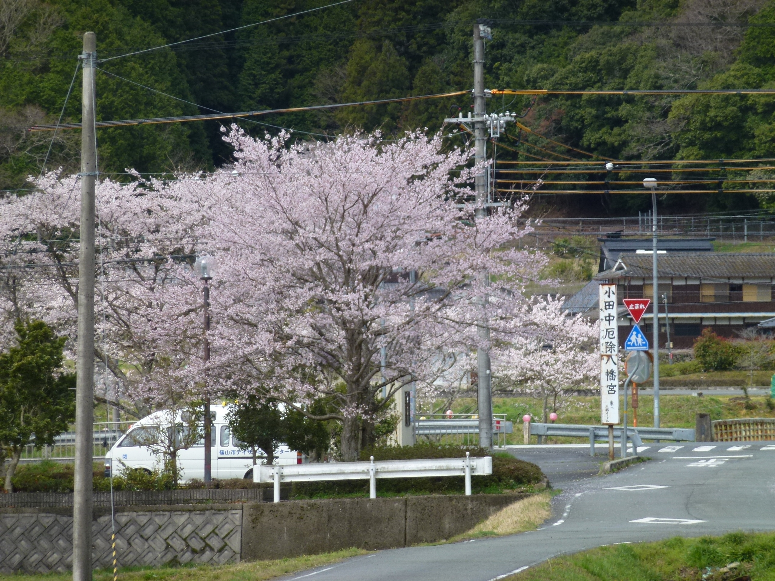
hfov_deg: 7.0
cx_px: 388
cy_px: 290
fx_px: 6381
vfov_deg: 5.2
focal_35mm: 285
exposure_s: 1/250
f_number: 5.7
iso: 100
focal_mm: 51
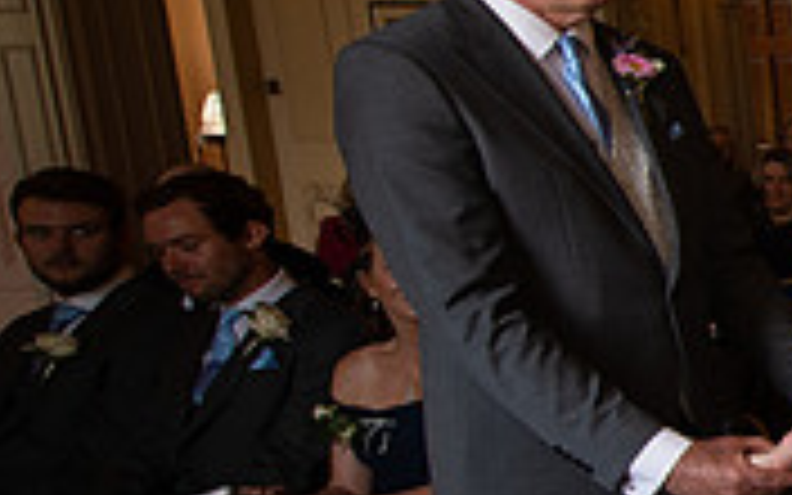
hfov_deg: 19.5
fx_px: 1317
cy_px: 339
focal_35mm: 61
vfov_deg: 21.2
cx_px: 1569
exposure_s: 1/100
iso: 100
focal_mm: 14
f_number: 2.8
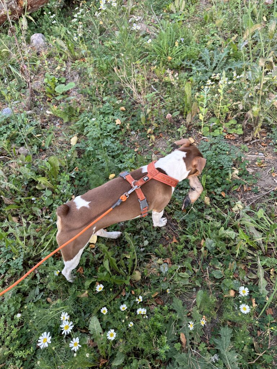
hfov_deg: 56.8
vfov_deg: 71.6
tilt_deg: -43.1
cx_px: 138
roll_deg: +1.6
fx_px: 256
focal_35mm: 24
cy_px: 184
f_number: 1.78
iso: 80
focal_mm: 6.86
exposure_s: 1/156
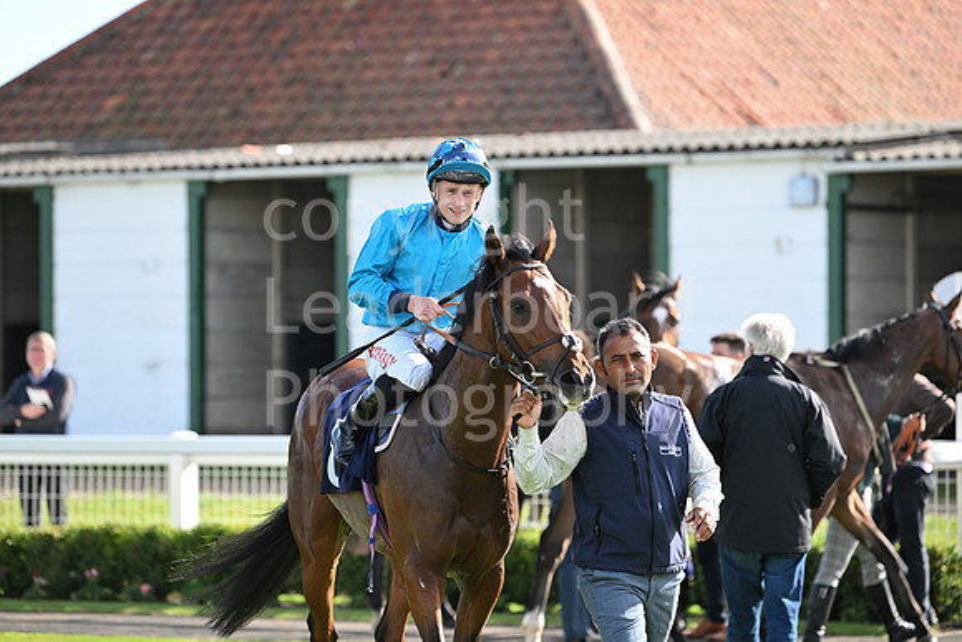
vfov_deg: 6.9
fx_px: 5345
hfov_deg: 10.3
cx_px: 481
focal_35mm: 200
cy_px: 321
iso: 500
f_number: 4
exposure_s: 1/1250
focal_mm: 200
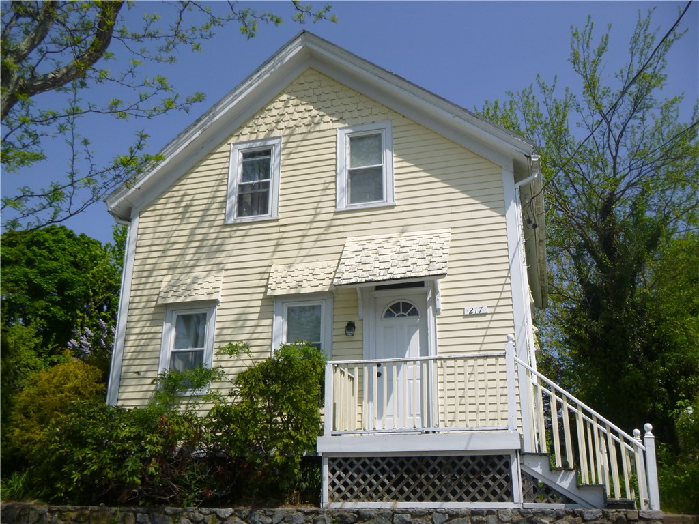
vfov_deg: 42.9
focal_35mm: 33
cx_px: 350
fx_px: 666
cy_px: 262
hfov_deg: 55.4
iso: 100
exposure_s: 1/640
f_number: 4.3
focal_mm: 5.9
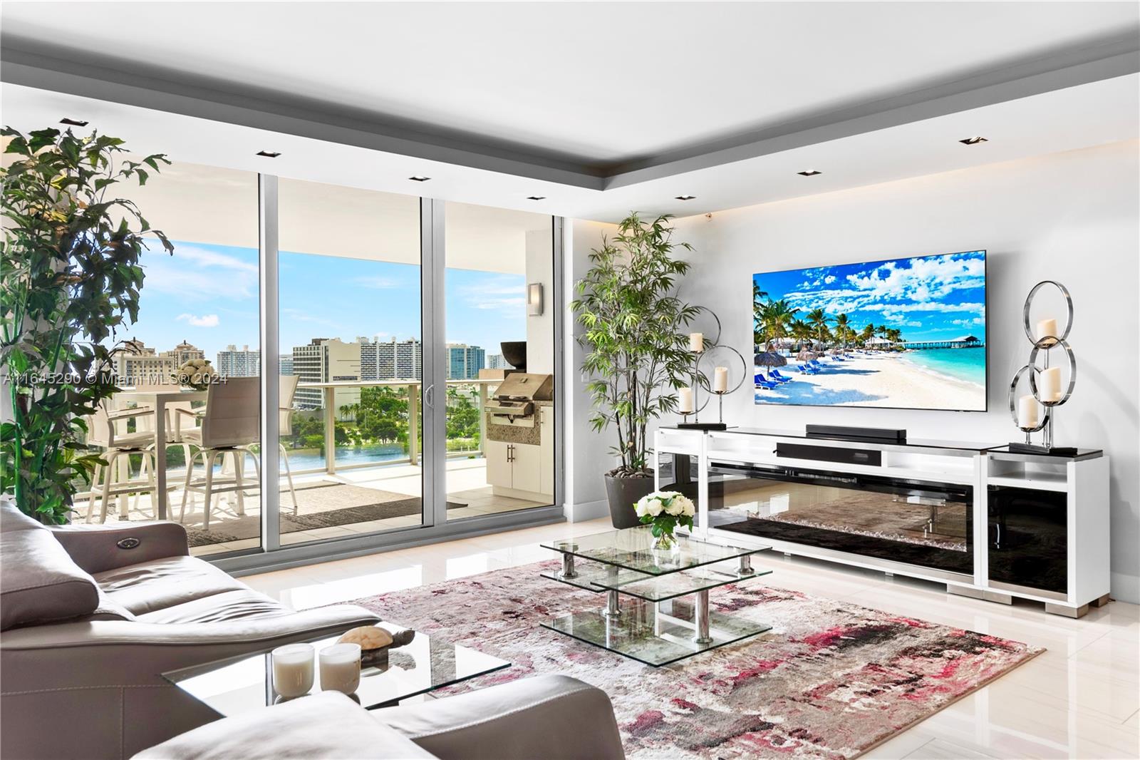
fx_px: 760
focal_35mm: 24
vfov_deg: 53.1
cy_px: 380
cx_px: 570
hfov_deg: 73.8
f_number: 8
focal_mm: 24
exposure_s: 1/50
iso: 320
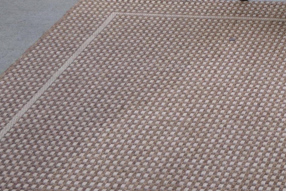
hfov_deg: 13.6
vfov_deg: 9.3
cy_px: -103
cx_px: 388
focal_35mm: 144
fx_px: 1144
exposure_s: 1/80
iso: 400
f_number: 4.5
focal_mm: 30
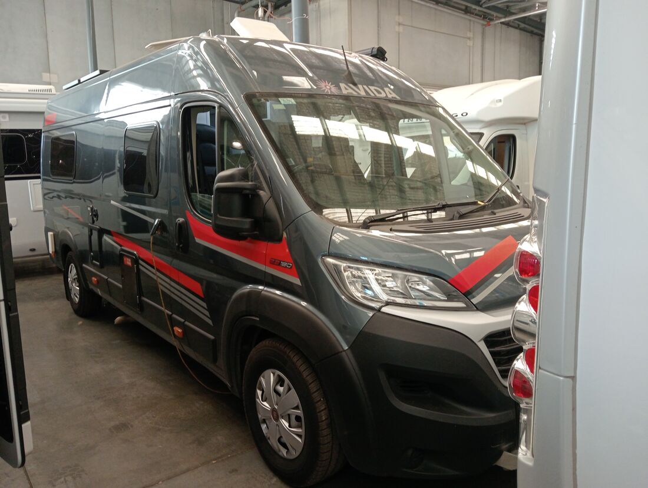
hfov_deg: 63.4
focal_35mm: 28
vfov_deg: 49.8
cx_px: 324
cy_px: 244
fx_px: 525
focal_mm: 3.98
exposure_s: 1/33.3
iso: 188
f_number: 1.8
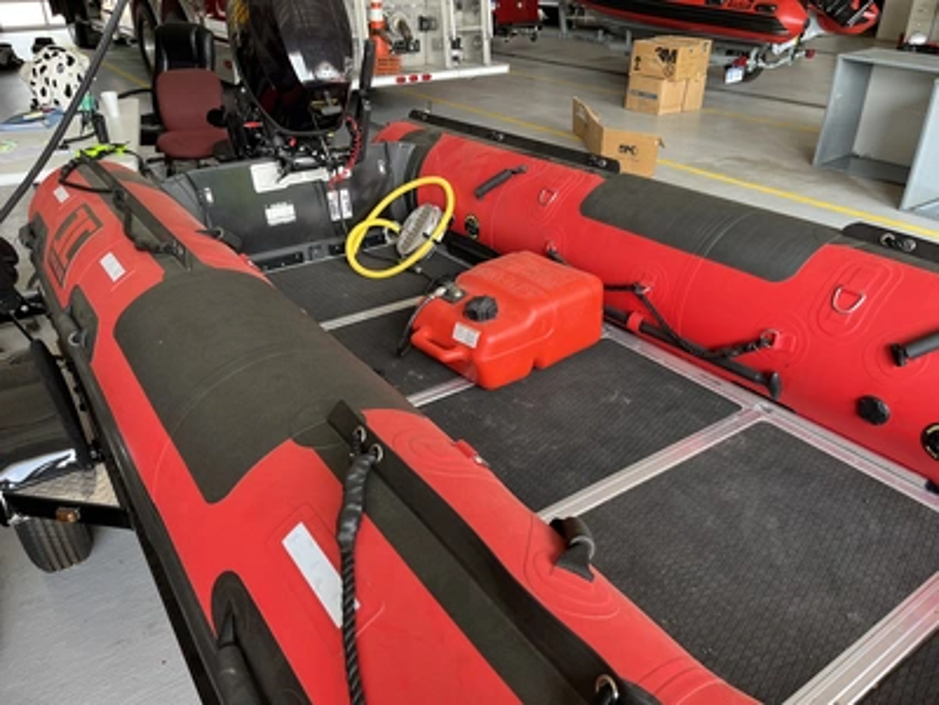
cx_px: 470
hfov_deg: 67.3
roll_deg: +0.2
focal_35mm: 26
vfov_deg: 53.1
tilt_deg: -30.8
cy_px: 352
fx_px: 705
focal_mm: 5.1
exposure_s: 1/121
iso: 50
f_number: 1.6
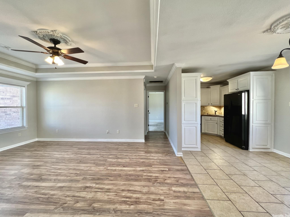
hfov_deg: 106.2
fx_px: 109
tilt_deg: -0.9
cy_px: 108
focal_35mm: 13
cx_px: 145
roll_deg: -1.5
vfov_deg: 89.9
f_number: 1.8
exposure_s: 1/120
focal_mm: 1.57
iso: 200
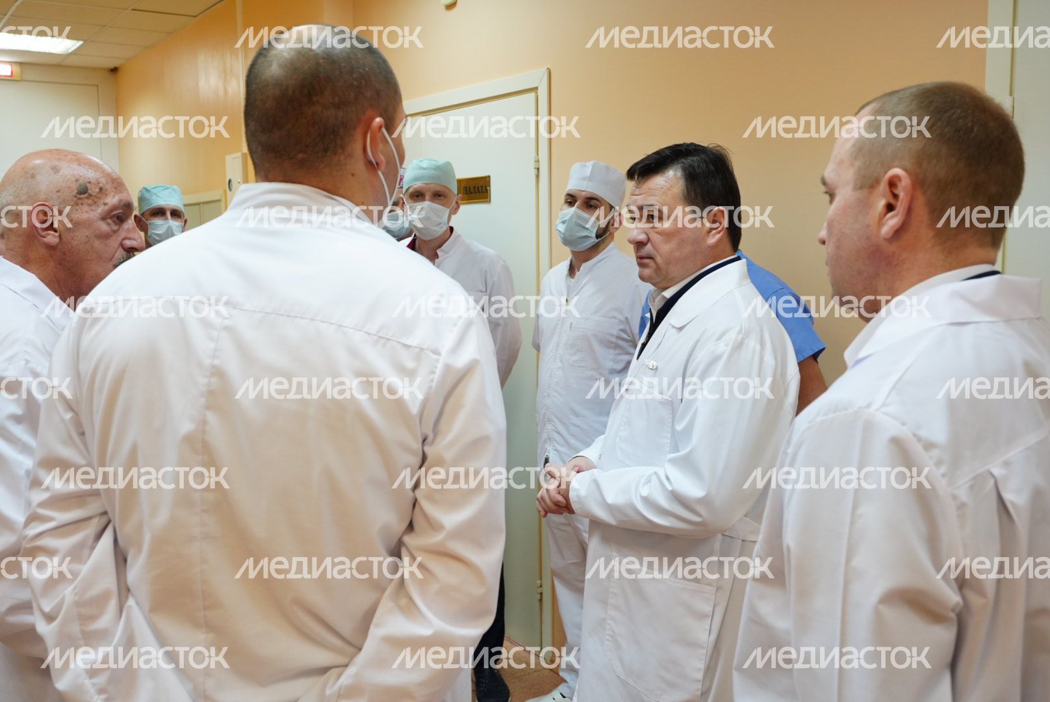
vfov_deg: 37.9
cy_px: 351
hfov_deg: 54.4
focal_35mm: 35
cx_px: 525
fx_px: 1022
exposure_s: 1/40
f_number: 6.3
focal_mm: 35
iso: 1250
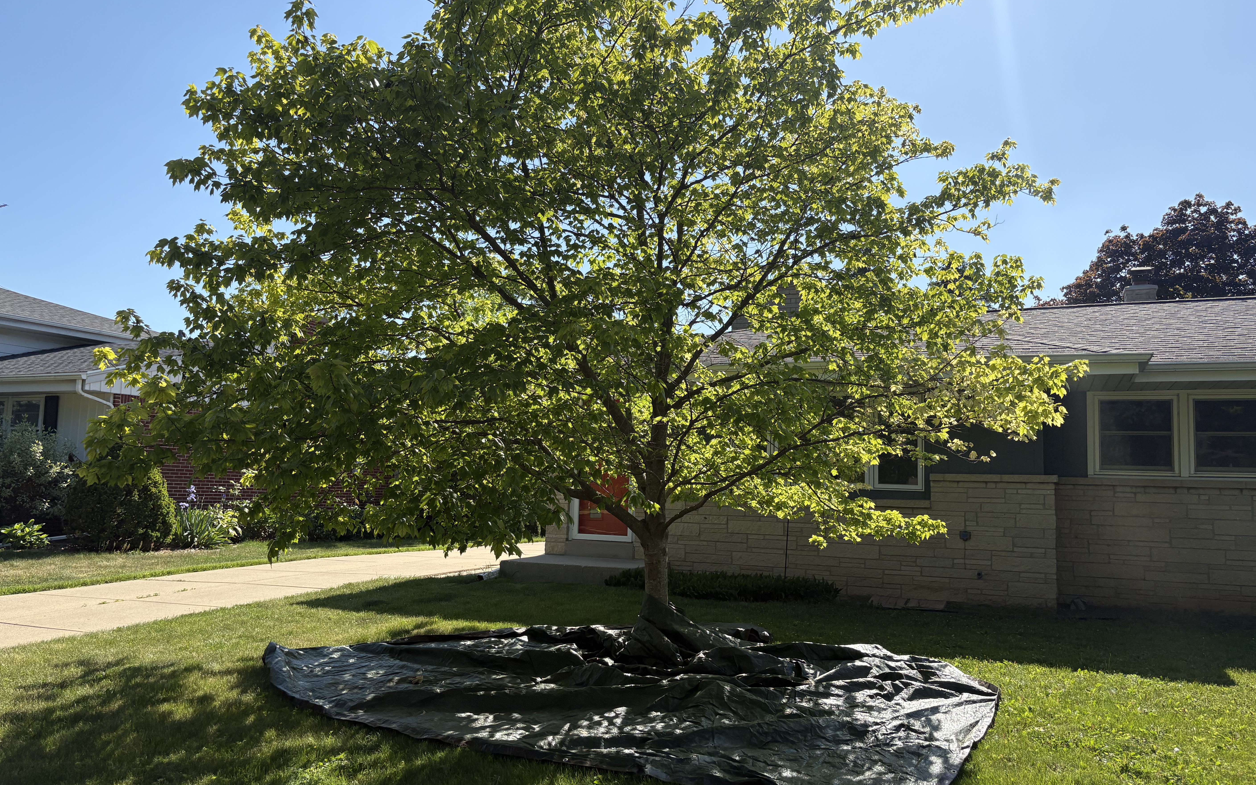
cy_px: 386
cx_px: 630
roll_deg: -1.0
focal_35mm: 28
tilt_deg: +6.2
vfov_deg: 44.5
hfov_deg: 66.5
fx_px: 958
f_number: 1.6
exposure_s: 1/2639
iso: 50
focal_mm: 5.96
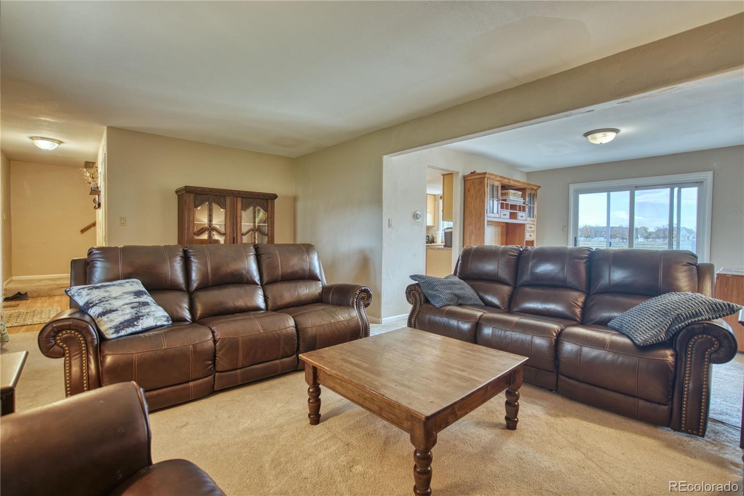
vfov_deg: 73.7
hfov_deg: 96.7
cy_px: 248
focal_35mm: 16
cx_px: 372
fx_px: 331
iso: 500
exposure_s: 1/20
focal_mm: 16
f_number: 4
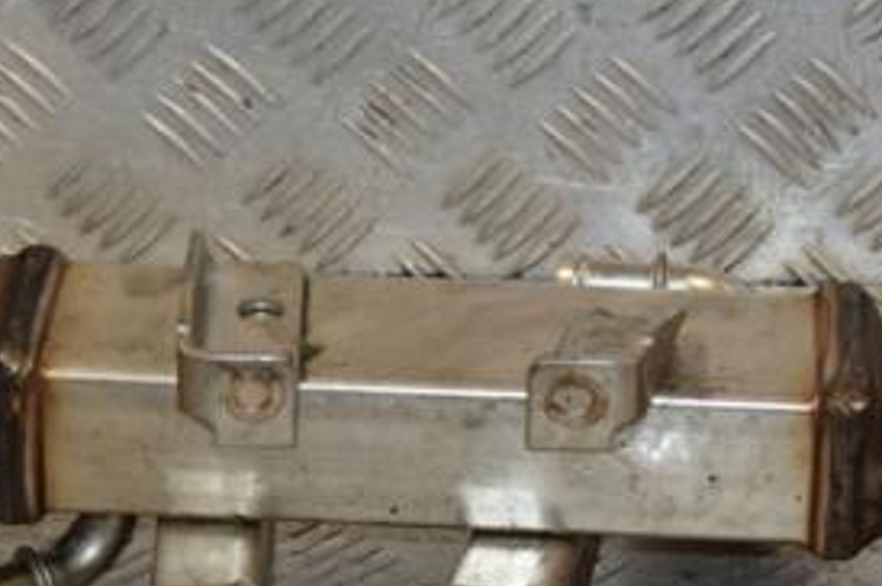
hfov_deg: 12.0
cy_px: 290
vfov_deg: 8.0
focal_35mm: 171
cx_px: 608
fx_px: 4184
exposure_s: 1/200
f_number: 6.3
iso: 800
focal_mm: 52
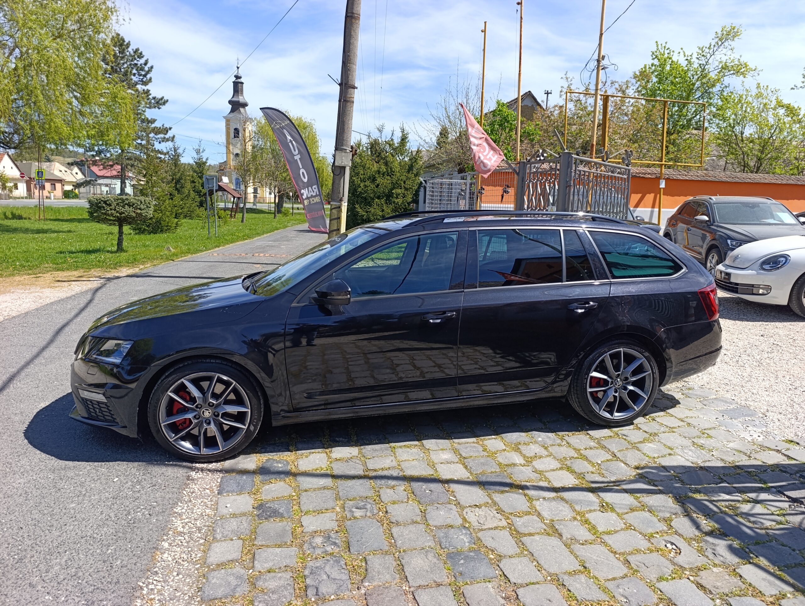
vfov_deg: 59.0
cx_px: 402
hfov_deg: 73.8
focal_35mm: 23
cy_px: 303
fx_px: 536
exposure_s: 1/559
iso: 50
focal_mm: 6.14
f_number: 1.6
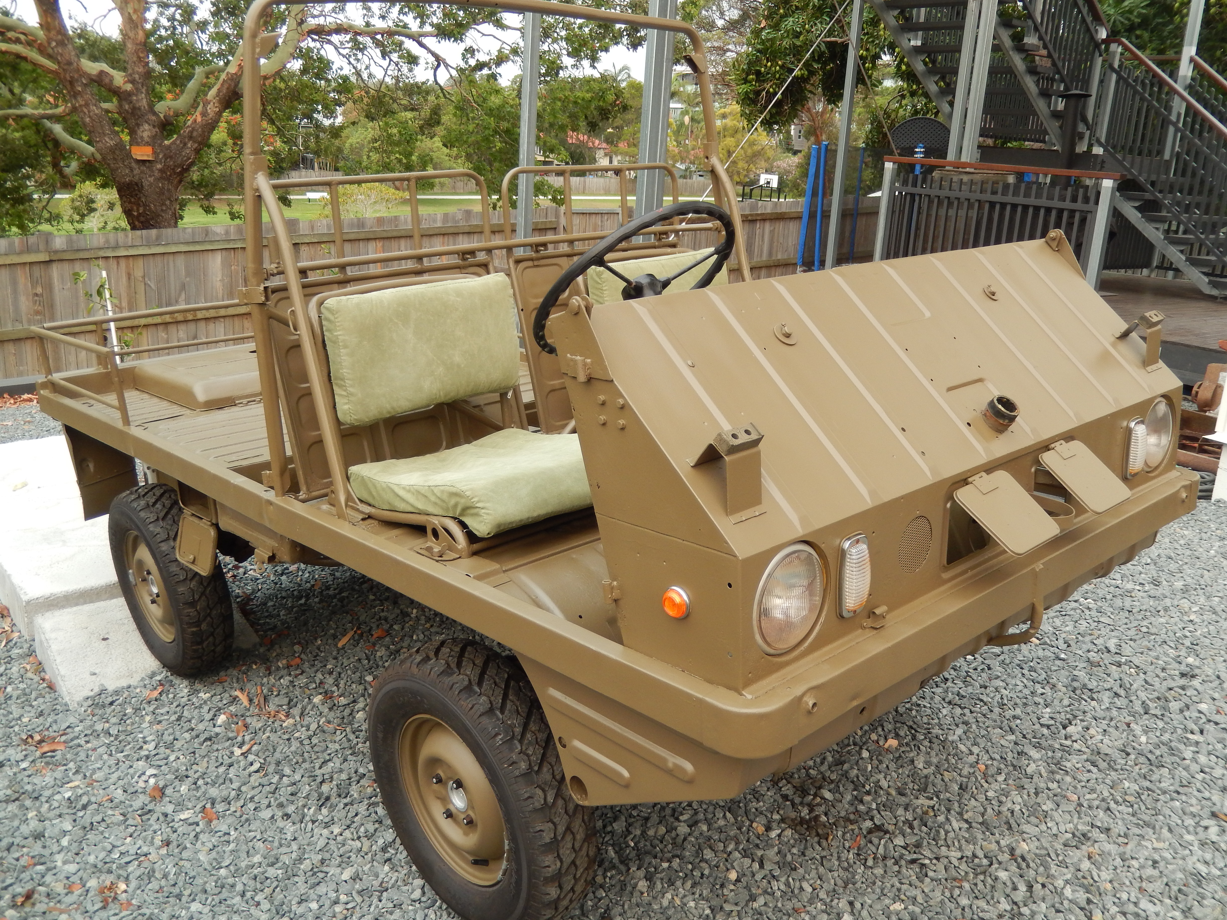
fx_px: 1134
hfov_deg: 56.8
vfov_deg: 44.2
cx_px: 614
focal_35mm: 32
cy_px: 460
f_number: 3.8
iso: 125
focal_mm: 5.7
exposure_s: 1/200
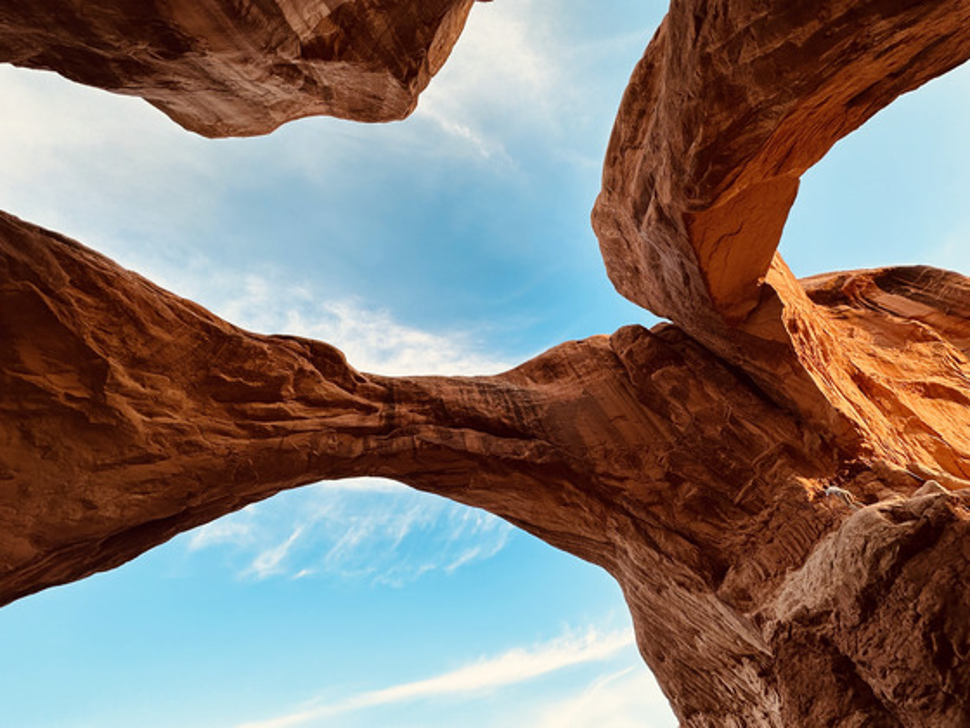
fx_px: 392
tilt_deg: +55.8
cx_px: 485
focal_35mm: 14
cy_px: 364
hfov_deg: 102.1
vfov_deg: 85.7
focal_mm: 2.22
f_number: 2.2
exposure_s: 1/99
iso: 50
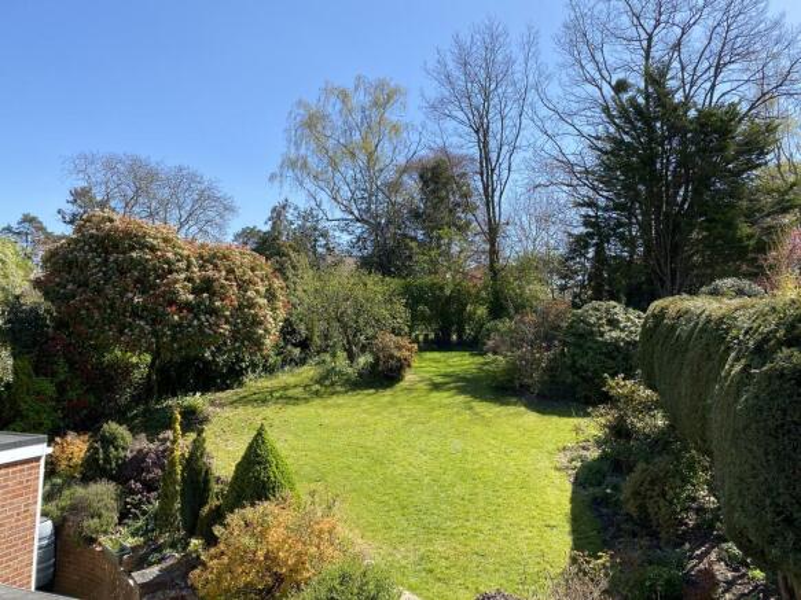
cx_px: 400
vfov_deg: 53.0
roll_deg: -1.7
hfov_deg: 67.3
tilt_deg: +3.1
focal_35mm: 26
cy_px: 300
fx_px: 602
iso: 32
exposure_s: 1/1522
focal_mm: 4.25
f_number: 1.8
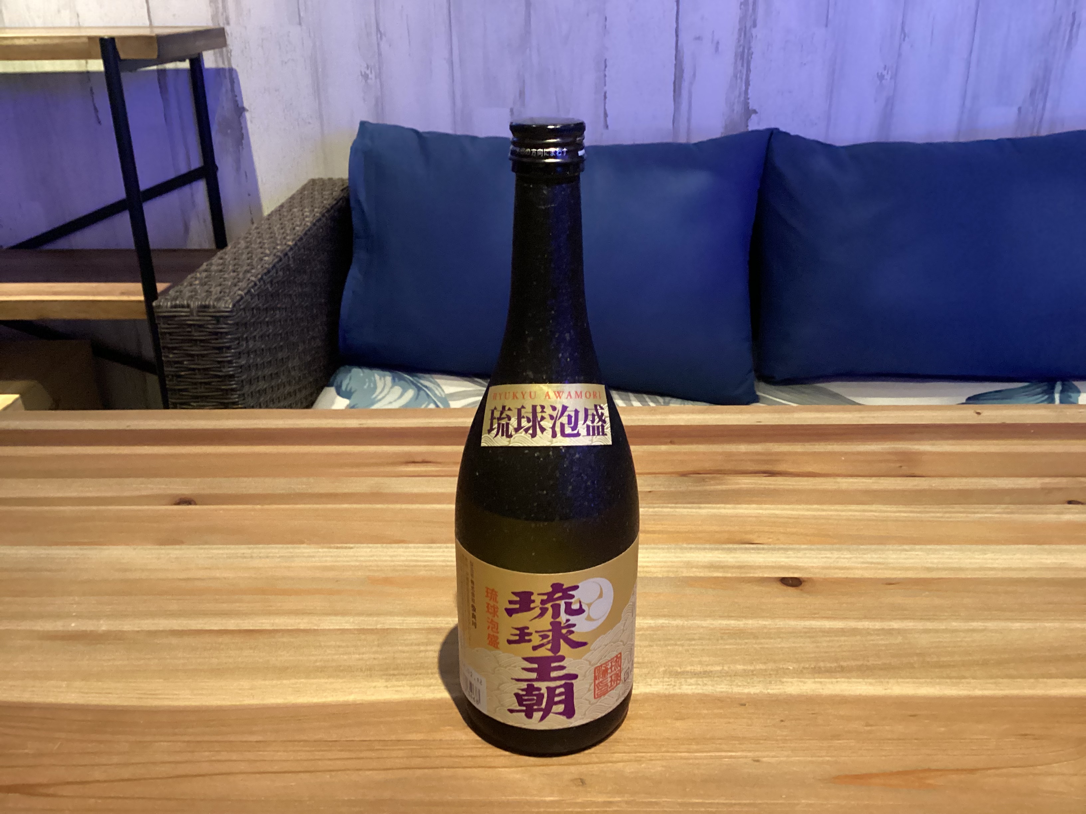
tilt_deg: -23.5
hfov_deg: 58.4
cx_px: 543
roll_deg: -0.8
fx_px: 973
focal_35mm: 31
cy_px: 407
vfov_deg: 45.4
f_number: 2.4
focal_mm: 3.3
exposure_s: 1/25
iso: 400
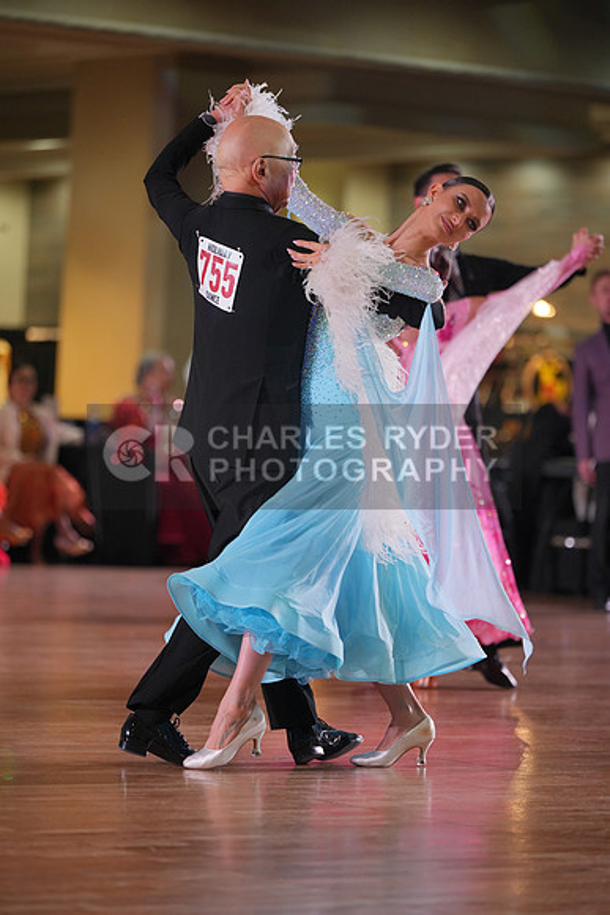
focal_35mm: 152
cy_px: 458
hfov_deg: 9.0
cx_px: 305
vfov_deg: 13.5
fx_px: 3861
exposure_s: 1/500
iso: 1000
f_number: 2.8
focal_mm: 152
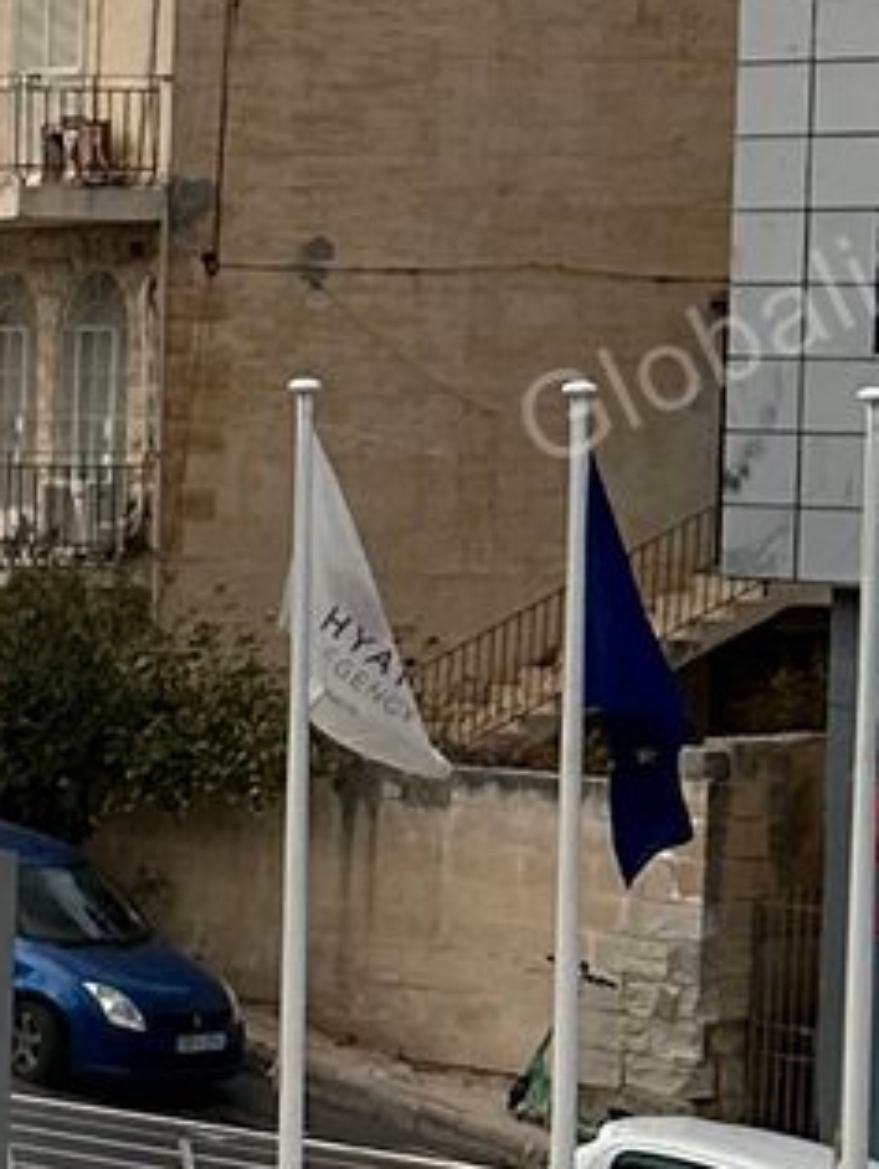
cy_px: 493
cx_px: -2075
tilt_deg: -1.7
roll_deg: -1.8
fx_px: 5511
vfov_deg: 12.1
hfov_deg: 7.6
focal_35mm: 163
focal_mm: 6.86
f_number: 1.78
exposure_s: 1/484
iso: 80
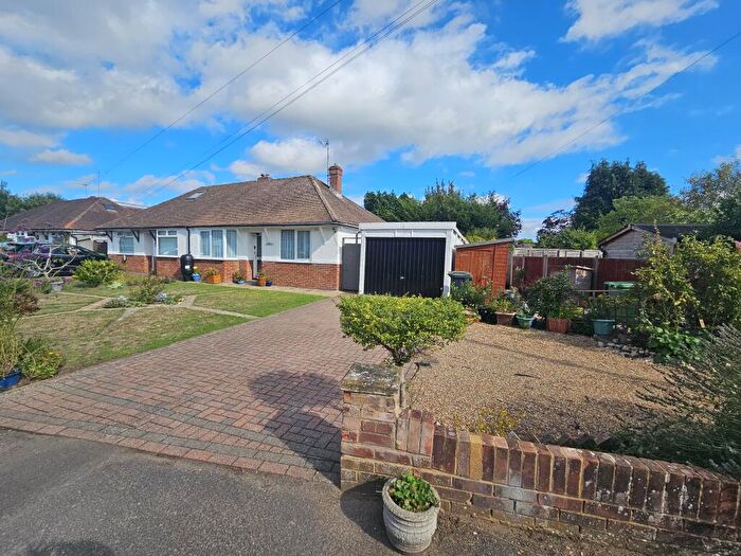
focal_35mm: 13
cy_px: 278
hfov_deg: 106.2
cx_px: 370
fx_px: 278
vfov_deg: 89.9
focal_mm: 2.2
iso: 50
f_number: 2.2
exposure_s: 1/2308
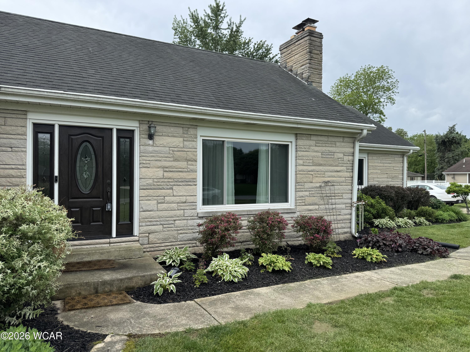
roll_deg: -0.5
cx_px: 235
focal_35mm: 24
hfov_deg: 71.6
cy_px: 176
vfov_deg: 56.8
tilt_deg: -0.2
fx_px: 326
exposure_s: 1/1869
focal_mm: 6.76
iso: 80
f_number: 1.78
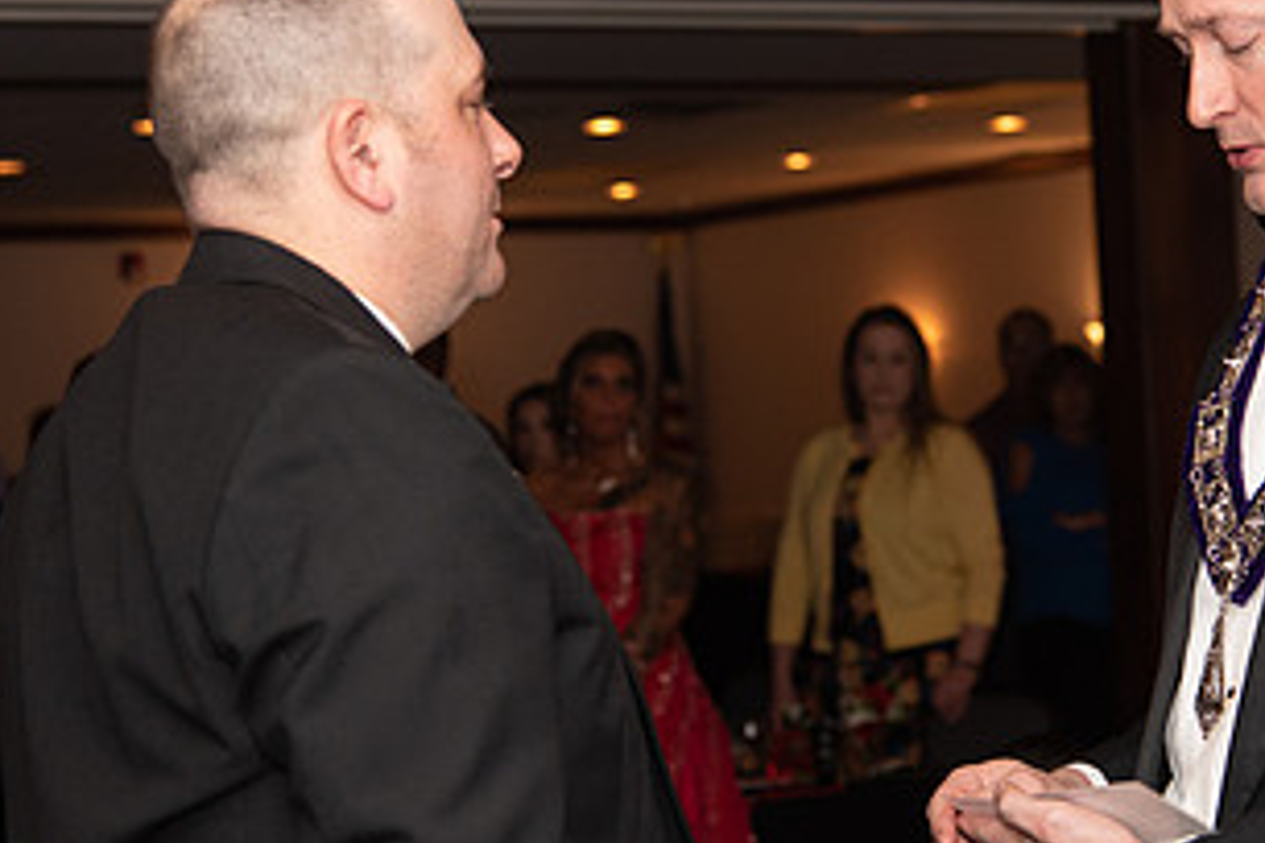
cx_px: 885
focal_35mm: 110
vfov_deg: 12.4
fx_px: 3865
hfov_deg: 18.5
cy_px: 341
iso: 800
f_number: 4
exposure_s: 1/200
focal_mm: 58
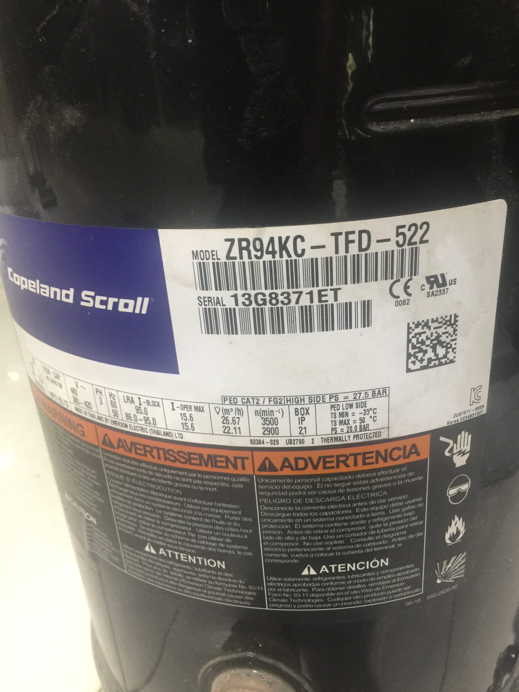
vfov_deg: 61.7
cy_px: 346
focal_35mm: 29
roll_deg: +4.0
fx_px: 580
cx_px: 260
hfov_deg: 48.2
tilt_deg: -25.3
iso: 100
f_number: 2.2
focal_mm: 4.15
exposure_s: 1/17
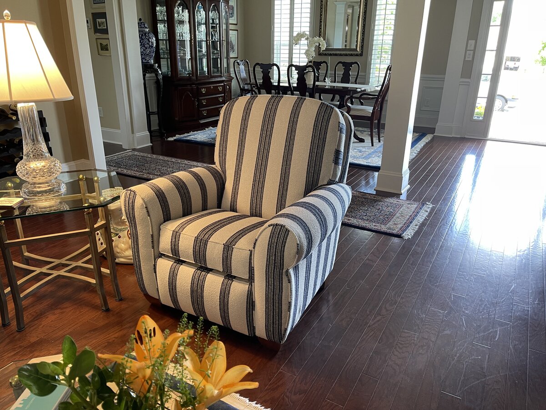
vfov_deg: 54.9
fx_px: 394
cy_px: 205
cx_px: 273
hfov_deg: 69.4
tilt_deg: -21.8
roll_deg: -0.5
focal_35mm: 25
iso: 125
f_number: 1.6
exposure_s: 1/60
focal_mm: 5.1
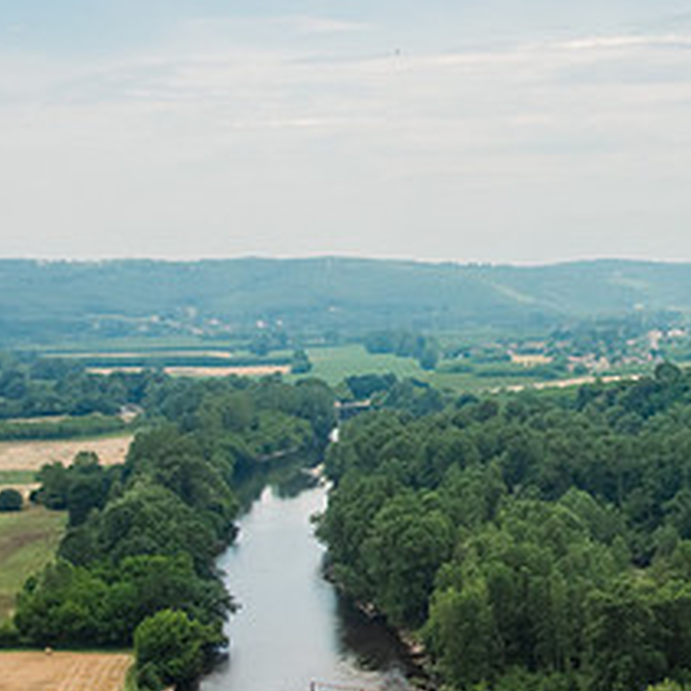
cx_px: 760
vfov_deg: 20.6
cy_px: 285
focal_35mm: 84
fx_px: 1897
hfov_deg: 19.7
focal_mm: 24
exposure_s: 1/500
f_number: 11
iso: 800
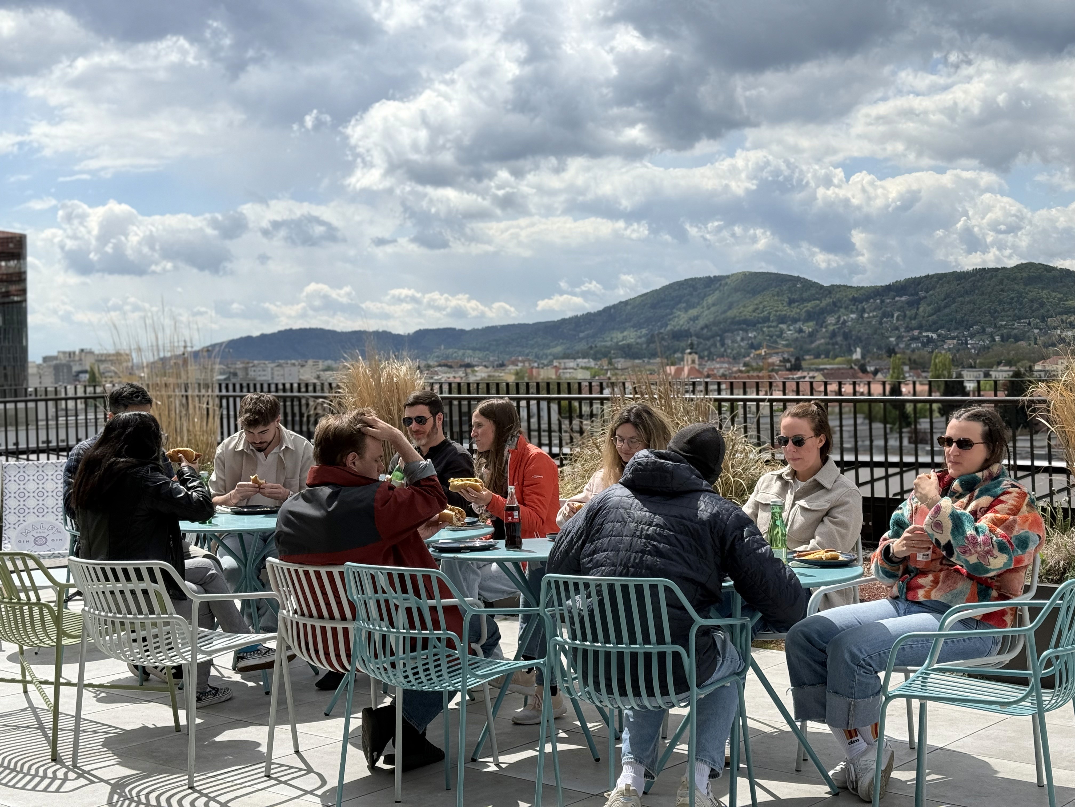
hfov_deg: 39.7
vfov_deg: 30.3
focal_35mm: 48
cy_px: 404
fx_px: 1491
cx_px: 538
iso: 80
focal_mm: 6.76
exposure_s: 1/7143
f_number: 1.78
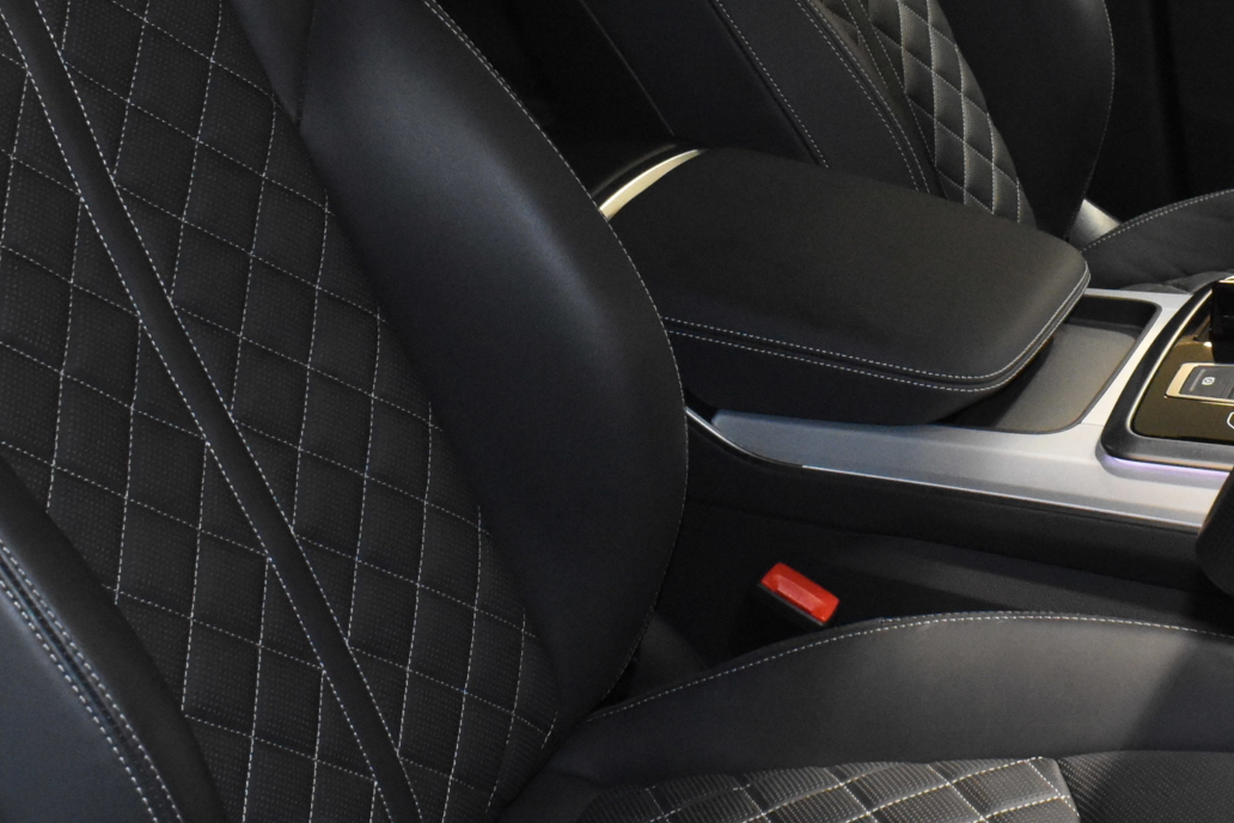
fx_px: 2296
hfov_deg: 29.8
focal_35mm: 67
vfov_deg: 20.3
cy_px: 302
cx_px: 849
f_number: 8
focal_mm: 18
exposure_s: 1/60
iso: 3200
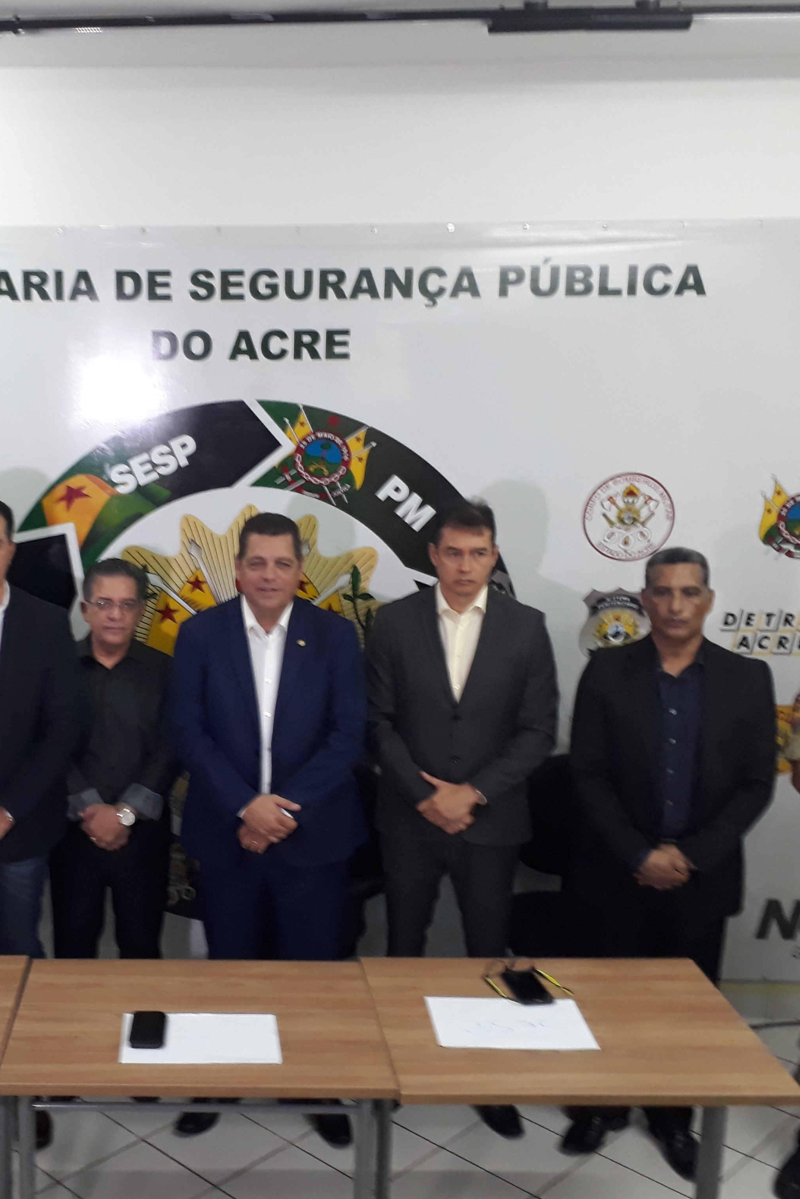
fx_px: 1267
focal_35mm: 38
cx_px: 165
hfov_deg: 34.1
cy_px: 594
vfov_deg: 50.7
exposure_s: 1/24
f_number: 1.9
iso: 160
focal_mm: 3.6
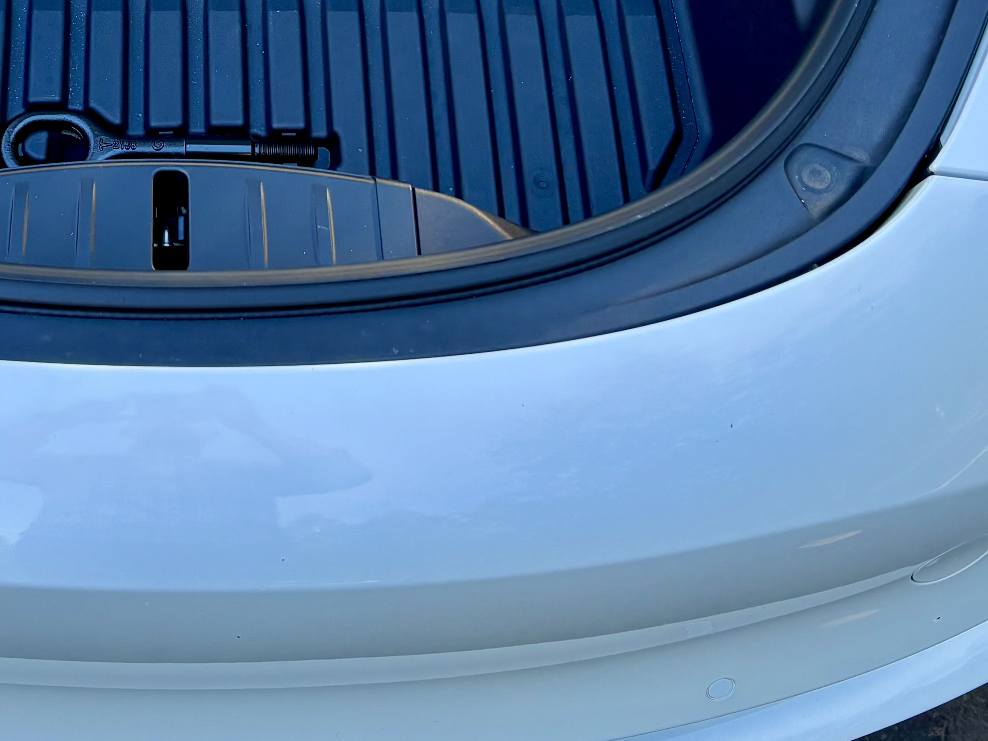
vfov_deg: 20.6
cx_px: 143
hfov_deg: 27.7
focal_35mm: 68
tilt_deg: -47.1
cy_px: -81
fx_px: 1941
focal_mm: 5.96
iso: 40
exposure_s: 1/153
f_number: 1.6
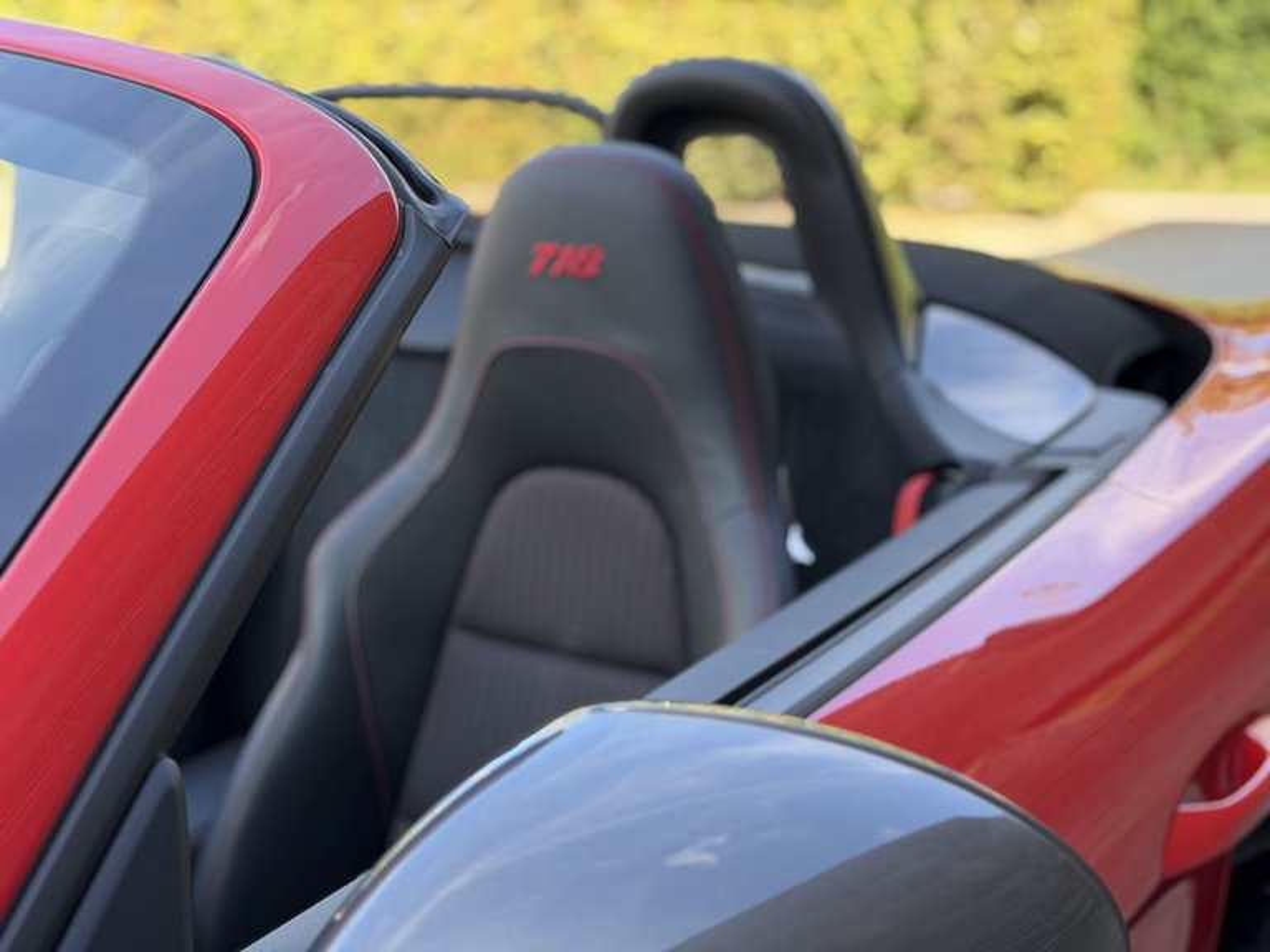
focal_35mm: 48
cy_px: 476
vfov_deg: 30.3
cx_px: 635
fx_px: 1761
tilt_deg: -11.4
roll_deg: -1.6
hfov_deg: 39.7
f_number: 1.78
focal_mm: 6.76
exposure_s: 1/386
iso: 80
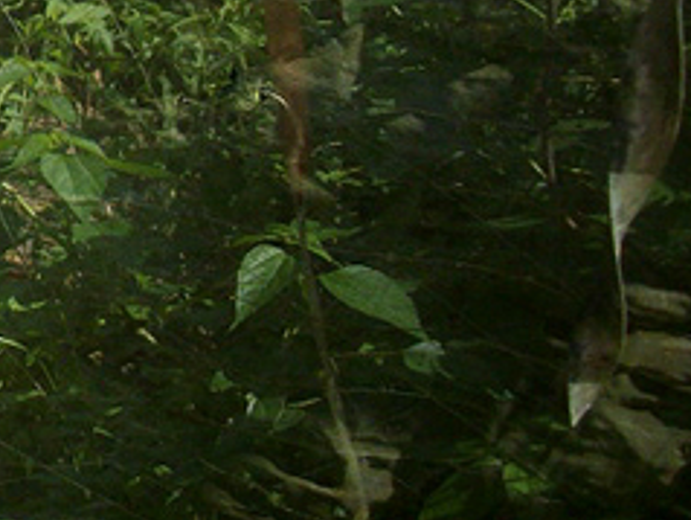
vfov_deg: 11.0
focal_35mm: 132
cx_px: -473
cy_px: -160
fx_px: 2638
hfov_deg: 13.6
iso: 80
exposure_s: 1/250
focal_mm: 6.2
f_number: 5.6
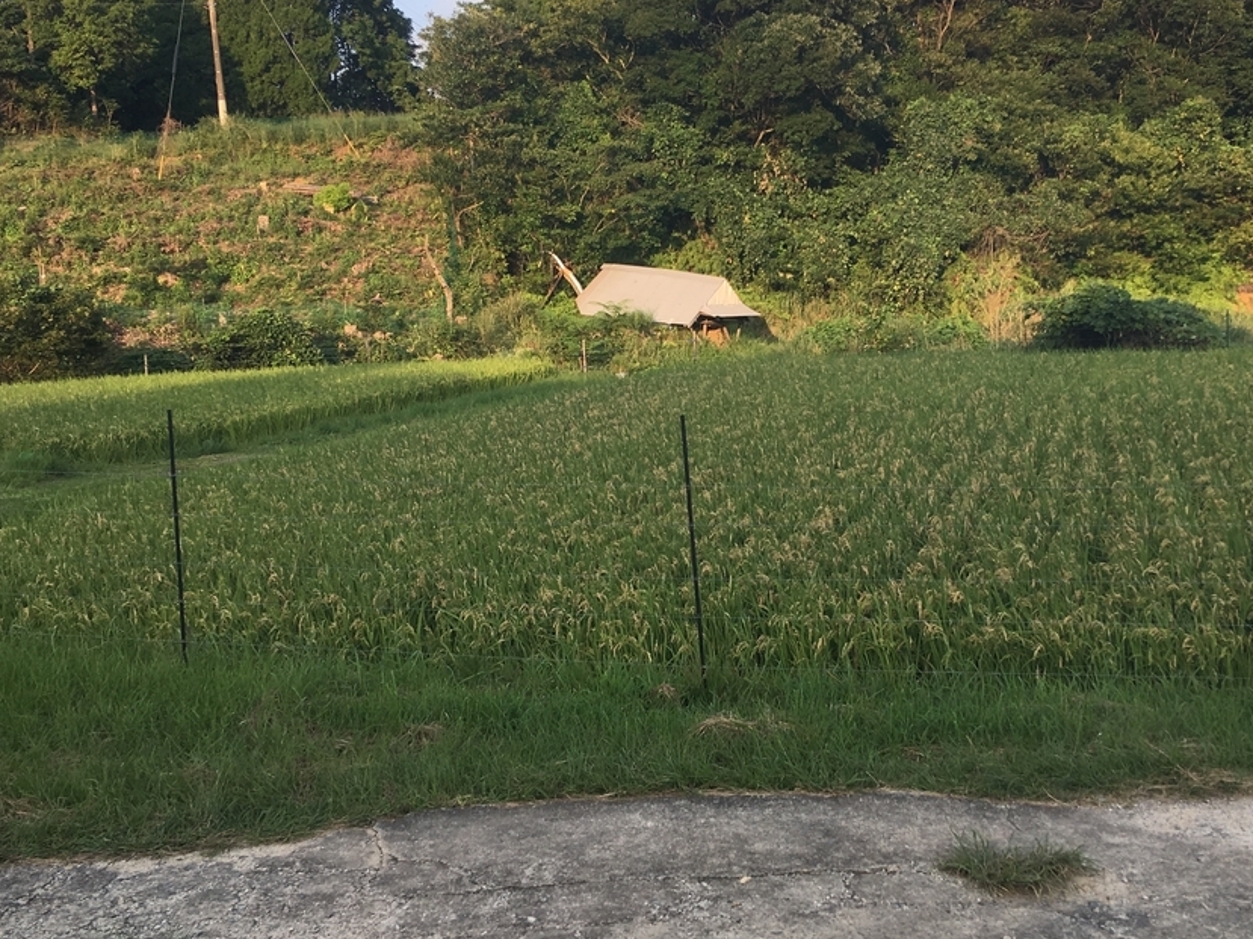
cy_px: 448
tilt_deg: -6.4
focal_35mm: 42
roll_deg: +3.7
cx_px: 697
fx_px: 1520
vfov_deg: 34.3
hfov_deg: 44.7
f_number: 2.2
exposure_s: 1/396
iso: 25
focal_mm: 4.15
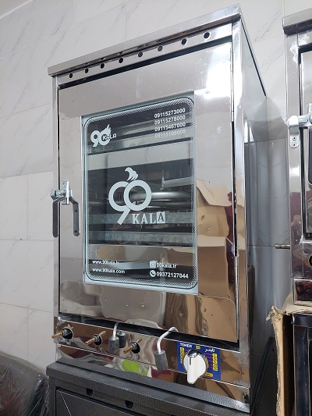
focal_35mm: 24
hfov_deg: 56.8
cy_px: 208
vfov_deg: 71.6
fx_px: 288
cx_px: 156
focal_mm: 5.23
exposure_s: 1/100
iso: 320
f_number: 1.8
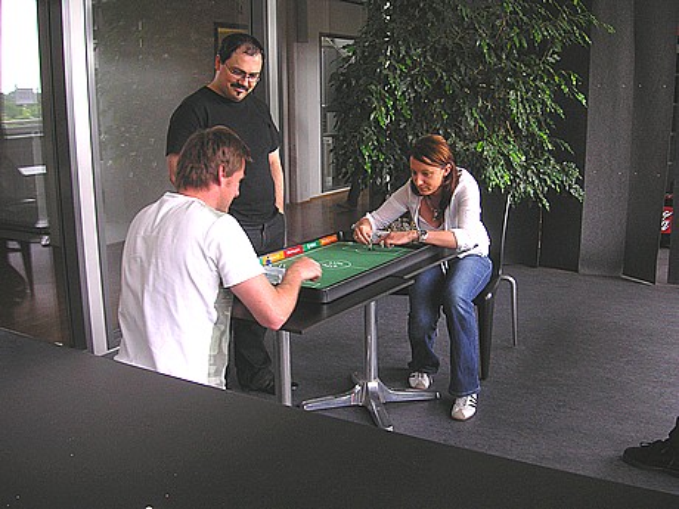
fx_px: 726
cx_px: 340
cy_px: 254
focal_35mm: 37
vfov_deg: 38.7
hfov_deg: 50.1
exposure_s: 1/45
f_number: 2.8
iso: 50
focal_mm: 6.1
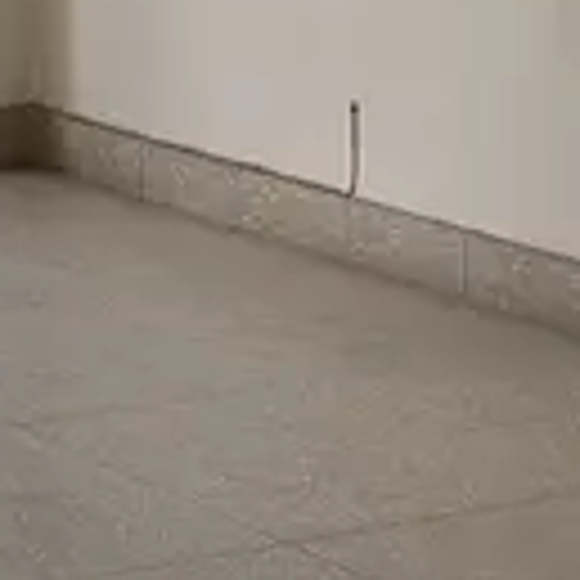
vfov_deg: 8.9
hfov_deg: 9.1
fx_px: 3640
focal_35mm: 192
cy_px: -229
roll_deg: -0.1
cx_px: 9
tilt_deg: -3.7
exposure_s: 1/366
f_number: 1.78
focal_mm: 6.76
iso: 64
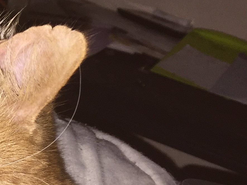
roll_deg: -11.3
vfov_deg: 13.7
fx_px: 763
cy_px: 165
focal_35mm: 107
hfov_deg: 15.9
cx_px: -183
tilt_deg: -29.1
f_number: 2.2
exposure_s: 1/31
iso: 32
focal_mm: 4.15
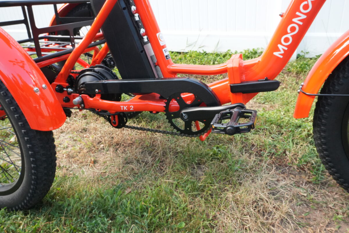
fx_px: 276
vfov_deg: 45.7
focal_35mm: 28
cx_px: 174
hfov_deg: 64.6
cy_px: 116
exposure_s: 1/60
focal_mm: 19
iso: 2000
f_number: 16
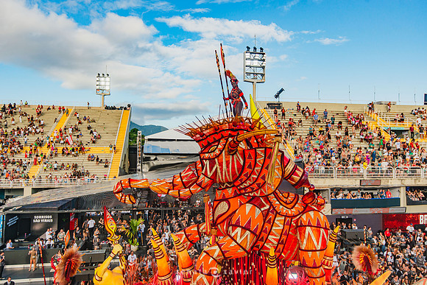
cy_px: 142
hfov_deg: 65.5
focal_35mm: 28
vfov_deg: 46.4
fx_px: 332
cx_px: 214
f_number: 4
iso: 200
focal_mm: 28
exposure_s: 1/3200
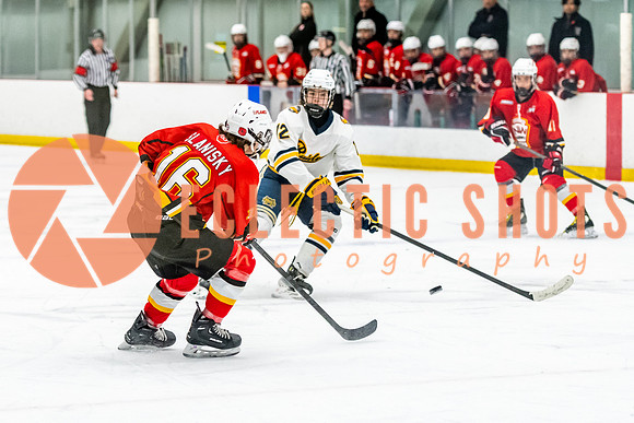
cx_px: 154
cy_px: 169
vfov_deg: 7.6
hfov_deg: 11.3
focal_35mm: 181
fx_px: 3187
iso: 3200
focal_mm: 98
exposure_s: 1/800
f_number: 2.8
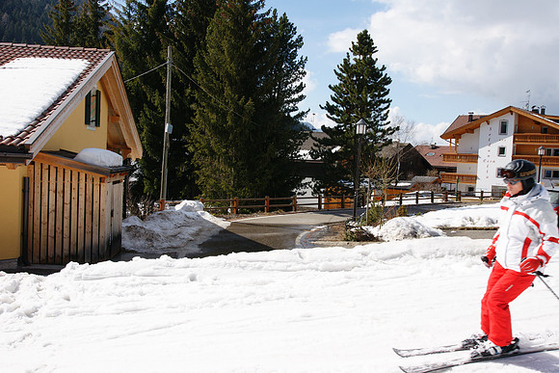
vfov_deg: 36.9
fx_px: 559
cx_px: 280
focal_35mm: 36
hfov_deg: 53.1
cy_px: 186
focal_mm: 24
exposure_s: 1/250
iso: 200
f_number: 10
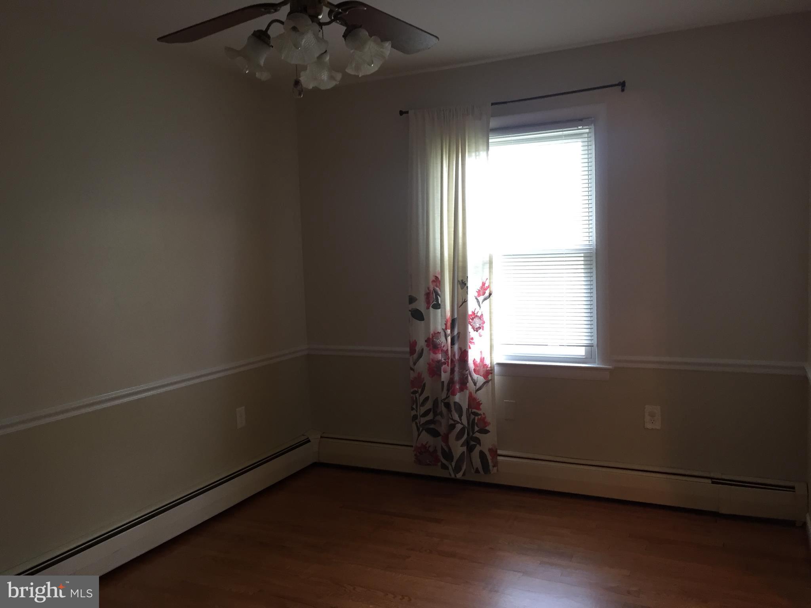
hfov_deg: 61.7
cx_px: 406
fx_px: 679
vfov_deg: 48.2
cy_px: 304
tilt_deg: -5.1
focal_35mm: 29
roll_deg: +0.3
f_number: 2.2
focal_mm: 4.15
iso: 100
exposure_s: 1/30
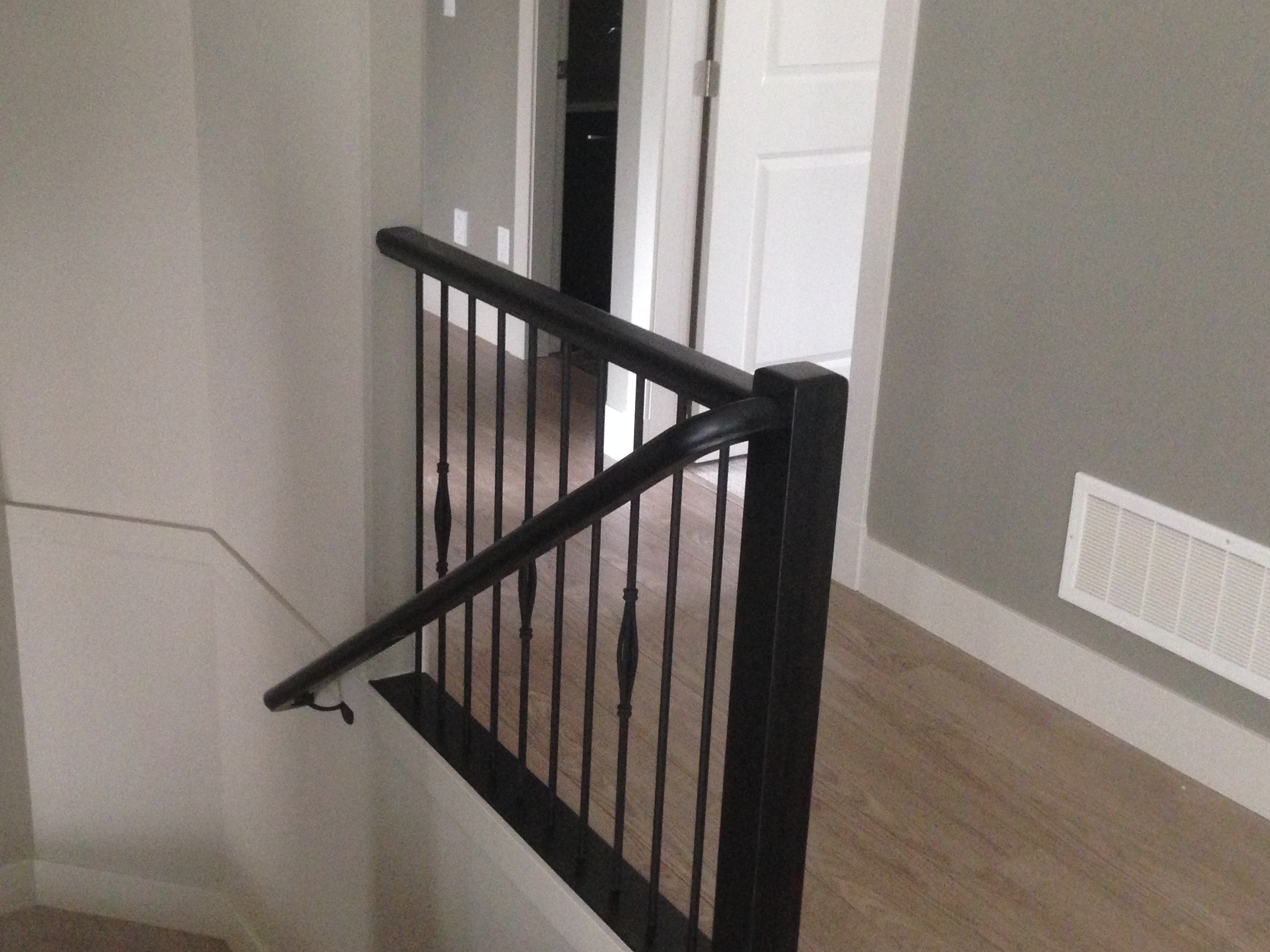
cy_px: 420
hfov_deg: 41.9
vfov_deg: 32.1
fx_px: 1651
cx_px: 507
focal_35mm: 45
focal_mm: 4.12
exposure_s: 1/20
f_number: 2.4
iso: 320
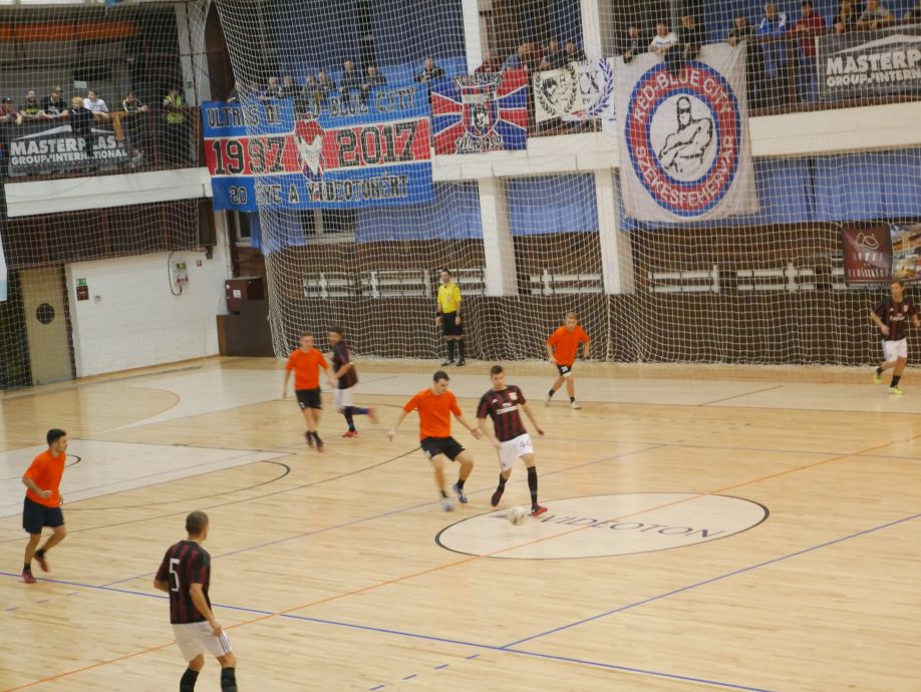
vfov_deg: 17.6
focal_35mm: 84
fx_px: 2237
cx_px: 460
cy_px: 346
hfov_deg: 23.3
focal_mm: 42
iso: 3200
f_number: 5.6
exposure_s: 1/60
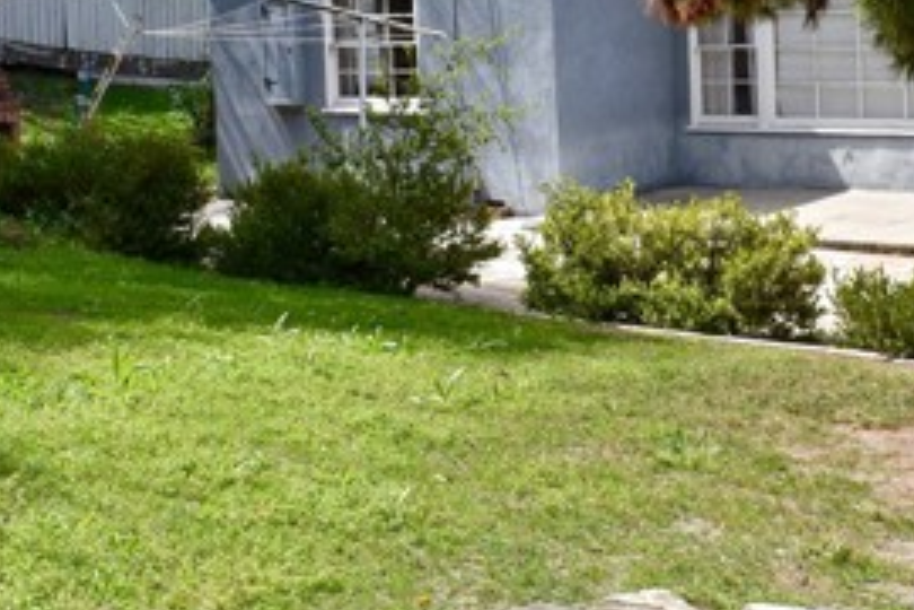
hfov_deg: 28.2
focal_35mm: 71
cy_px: 56
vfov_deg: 18.8
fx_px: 1802
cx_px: 633
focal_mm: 20
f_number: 8
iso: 250
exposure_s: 1/500
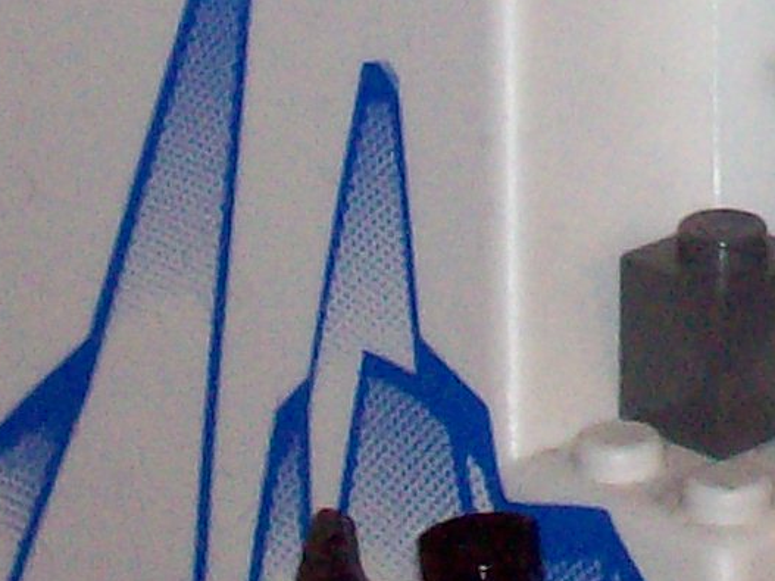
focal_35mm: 378
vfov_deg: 3.9
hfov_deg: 5.2
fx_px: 8461
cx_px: 1247
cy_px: -927
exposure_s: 1/95.5
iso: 140
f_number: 3.8
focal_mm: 11.6
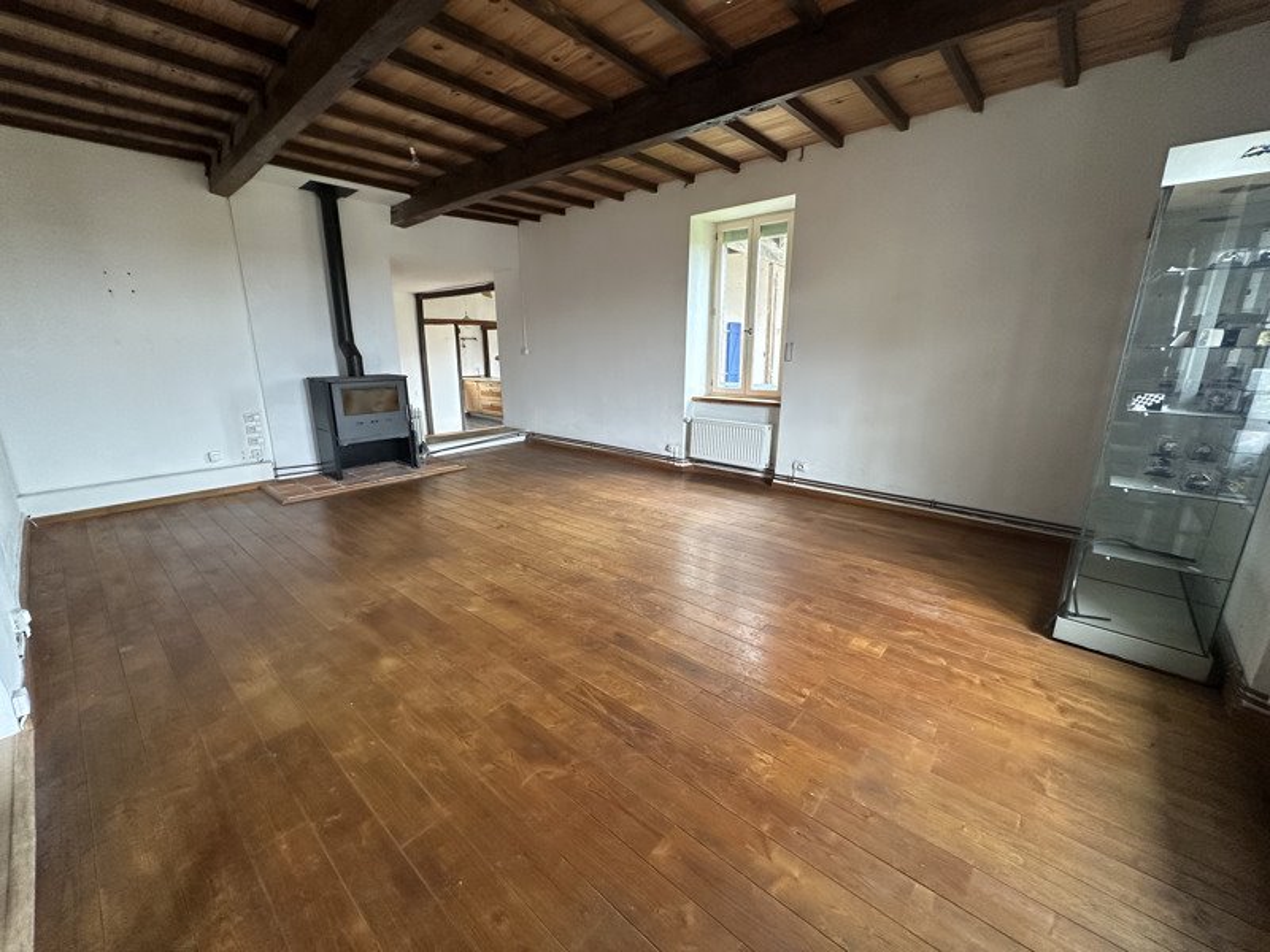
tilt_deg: -13.0
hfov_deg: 102.1
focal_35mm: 14
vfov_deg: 85.7
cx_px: 635
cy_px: 476
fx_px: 514
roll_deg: +0.0
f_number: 2.2
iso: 320
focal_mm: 2.22
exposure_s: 1/69
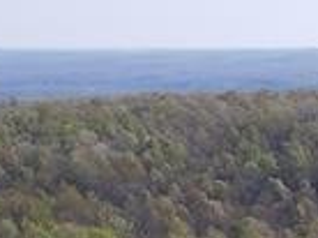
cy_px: 679
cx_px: 749
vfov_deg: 7.6
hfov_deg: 10.0
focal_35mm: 174
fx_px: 1596
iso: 110
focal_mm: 4.5
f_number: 2.8
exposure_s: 1/40
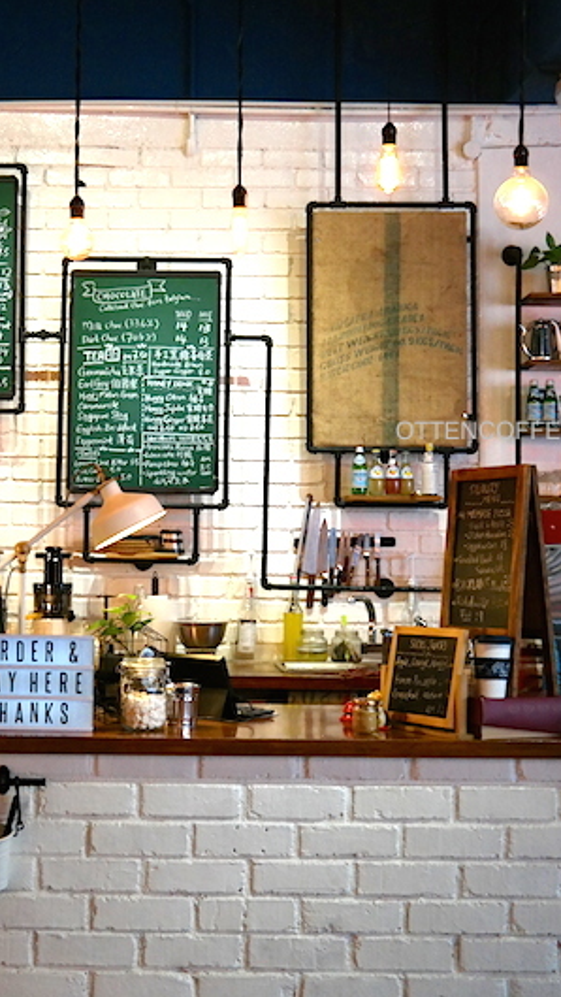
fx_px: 1506
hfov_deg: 21.0
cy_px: 497
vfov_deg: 36.6
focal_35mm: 57
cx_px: 177
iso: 800
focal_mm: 24
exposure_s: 1/50
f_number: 4
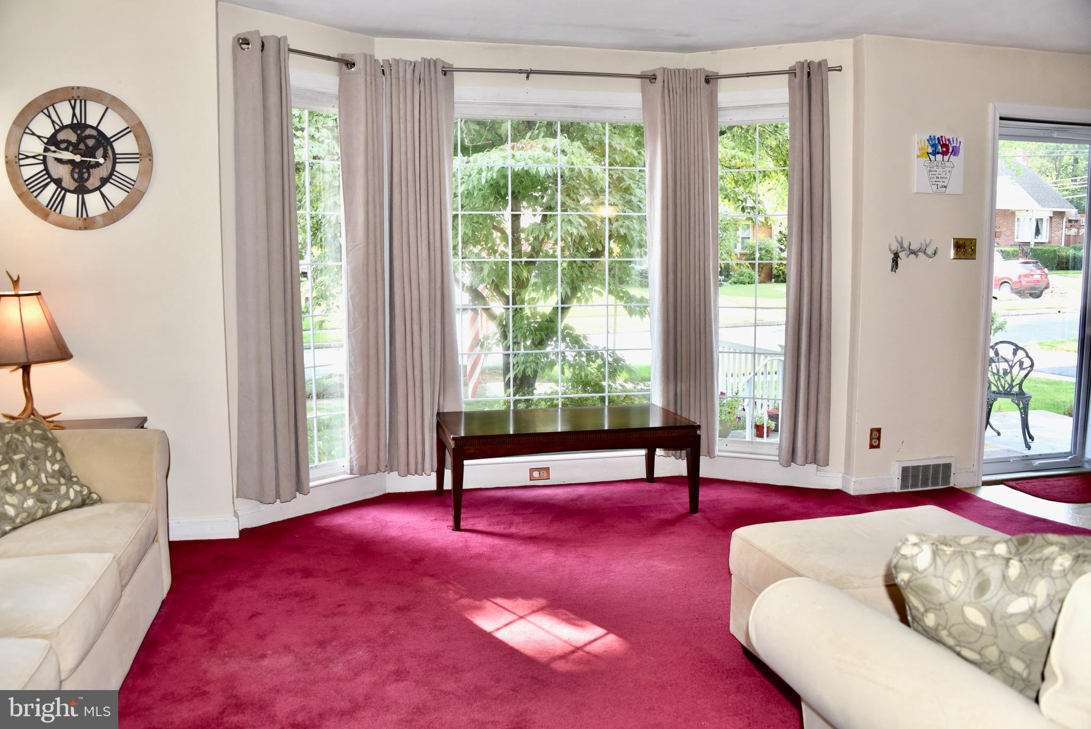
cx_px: 546
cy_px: 364
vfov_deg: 46.4
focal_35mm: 28
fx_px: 849
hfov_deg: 65.5
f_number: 5.6
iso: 560
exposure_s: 1/125
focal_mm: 28
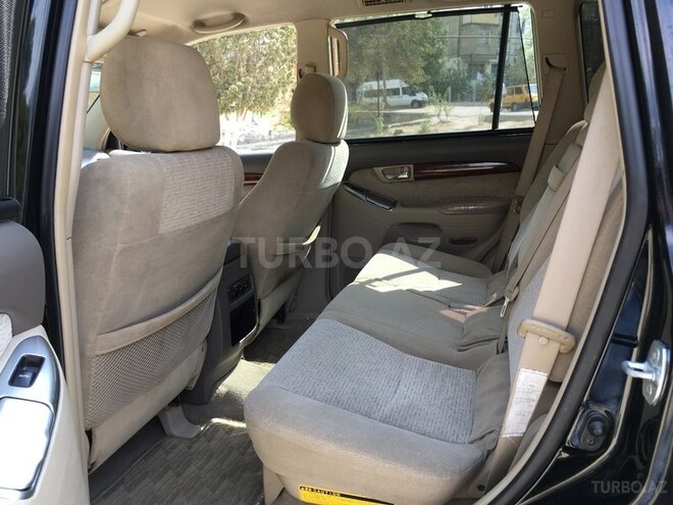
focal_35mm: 29
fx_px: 564
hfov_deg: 61.7
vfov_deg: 48.2
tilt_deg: -13.2
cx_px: 336
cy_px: 252
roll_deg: +0.1
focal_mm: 4.15
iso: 25
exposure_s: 1/108
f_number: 2.2
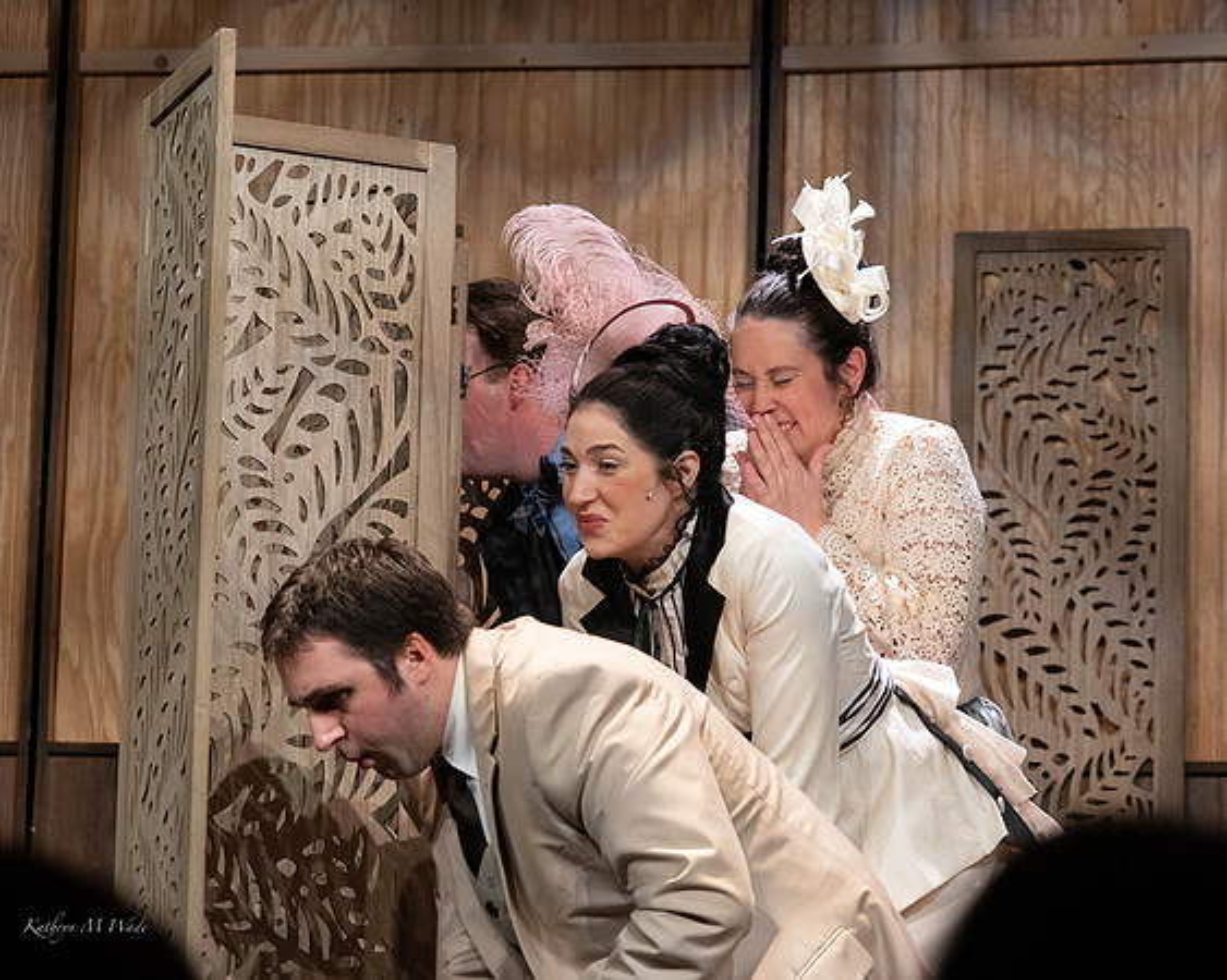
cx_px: 698
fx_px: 4629
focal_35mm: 128
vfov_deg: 12.1
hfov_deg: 15.1
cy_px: 476
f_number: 6.3
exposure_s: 1/160
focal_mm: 105
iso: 2500
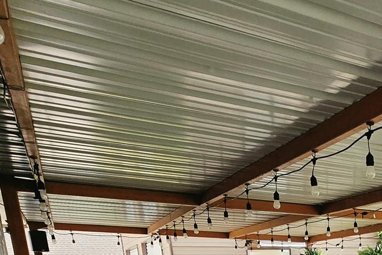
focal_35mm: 42
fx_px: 446
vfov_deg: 24.1
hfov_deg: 39.4
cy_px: 395
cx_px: 403
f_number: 2.2
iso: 50
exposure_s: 1/1000
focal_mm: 2.2
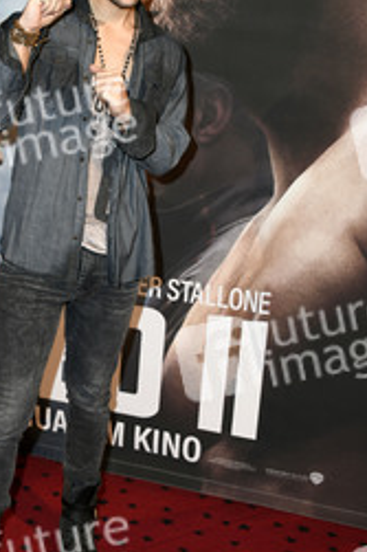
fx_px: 781
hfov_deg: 26.1
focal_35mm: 51
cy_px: 240
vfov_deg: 38.8
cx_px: 88
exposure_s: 1/125
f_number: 6.3
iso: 500
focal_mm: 32
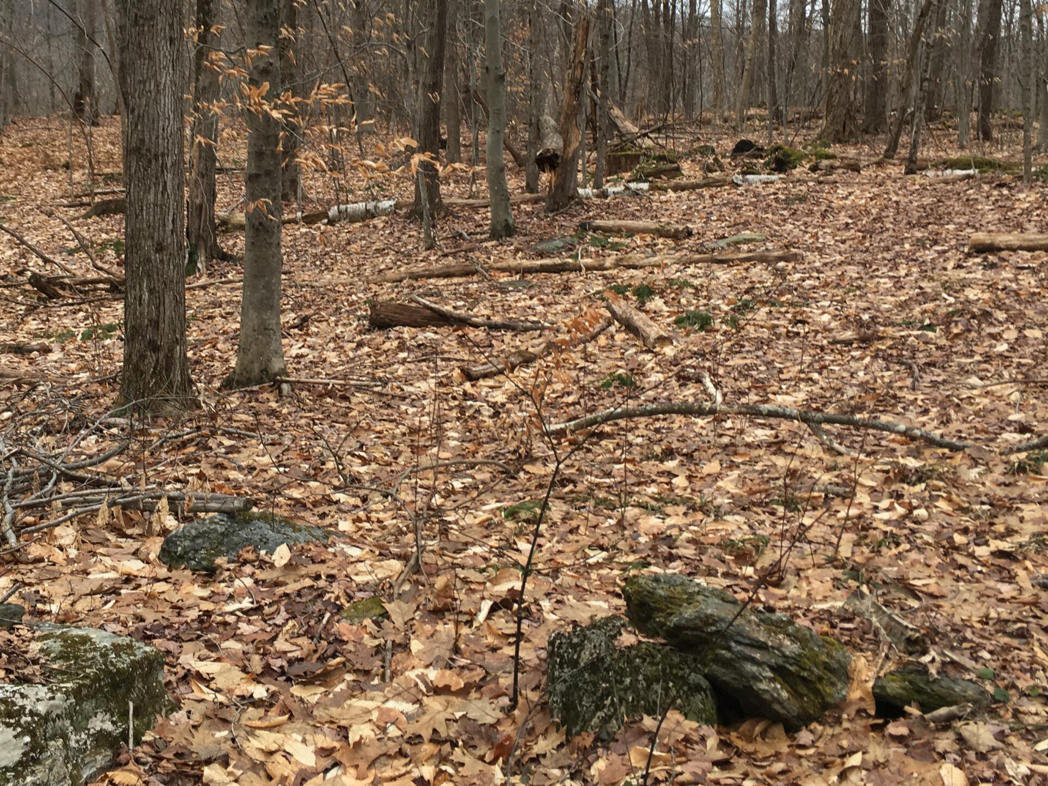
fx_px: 1362
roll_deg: +2.5
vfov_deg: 31.6
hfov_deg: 41.7
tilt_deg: -4.1
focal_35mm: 45
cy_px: 202
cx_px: 381
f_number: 2.2
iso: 32
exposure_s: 1/120
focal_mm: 4.15
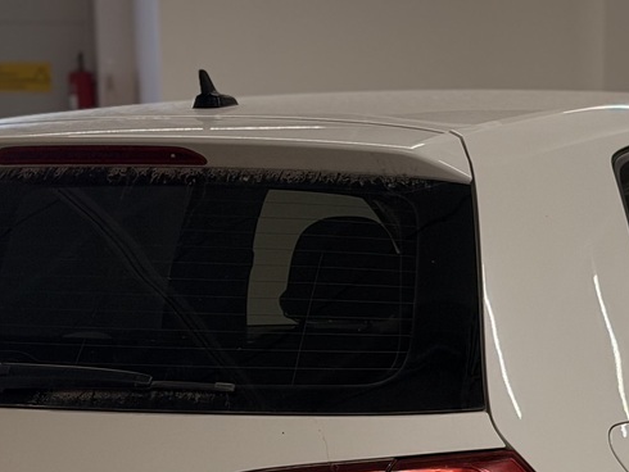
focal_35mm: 141
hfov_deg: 13.9
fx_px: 2563
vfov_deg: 10.4
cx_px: 471
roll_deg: +0.9
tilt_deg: -9.2
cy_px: 539
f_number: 1.78
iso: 50
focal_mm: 6.76
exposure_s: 1/100
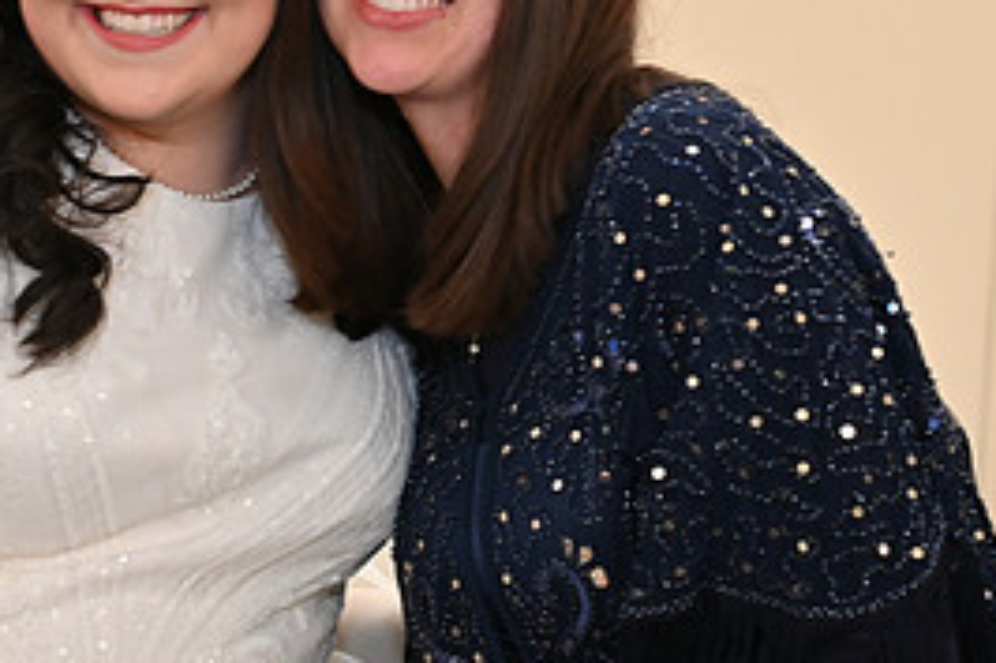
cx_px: 359
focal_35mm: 109
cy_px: 187
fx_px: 3014
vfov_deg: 12.5
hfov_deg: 18.7
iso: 3200
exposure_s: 1/100
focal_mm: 50
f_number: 4
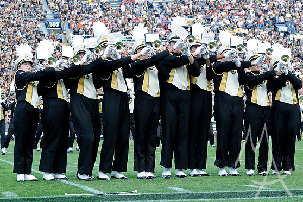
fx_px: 656
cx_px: 153
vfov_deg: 17.5
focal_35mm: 78
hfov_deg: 26.0
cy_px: 104
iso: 500
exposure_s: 1/250
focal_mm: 75
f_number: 5.6
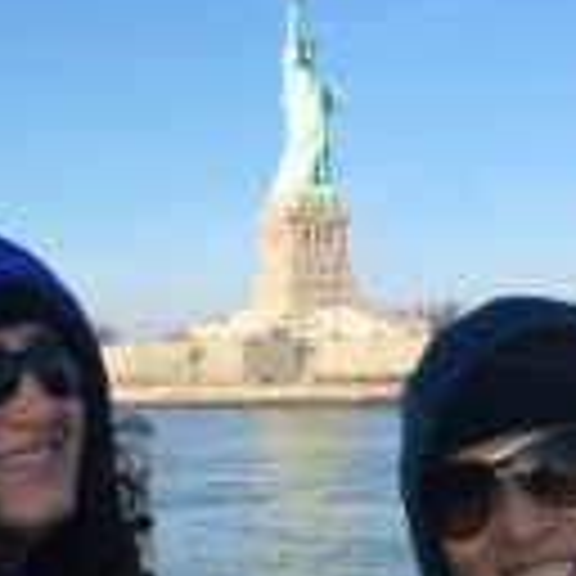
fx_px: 1374
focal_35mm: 73
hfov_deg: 23.5
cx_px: 166
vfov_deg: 23.6
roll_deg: +1.3
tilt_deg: +0.8
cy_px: 387
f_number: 2.2
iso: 25
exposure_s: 1/785
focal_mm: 4.15
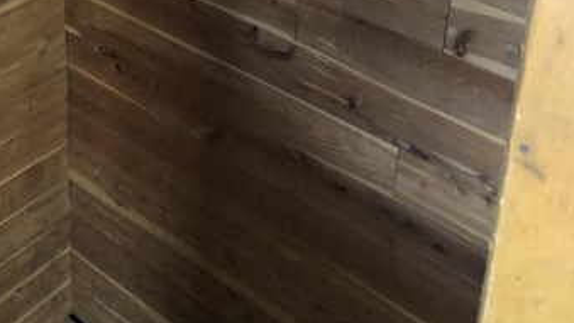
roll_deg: -1.3
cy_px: -177
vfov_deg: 17.7
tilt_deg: -19.8
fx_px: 914
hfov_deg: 34.3
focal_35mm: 60
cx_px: 163
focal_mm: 3.99
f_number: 1.8
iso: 100
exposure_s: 1/6
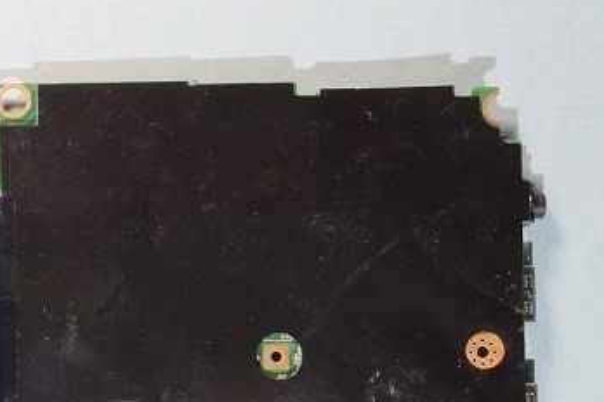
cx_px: -33
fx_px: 1679
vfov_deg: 13.5
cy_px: 397
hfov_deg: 19.7
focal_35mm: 100
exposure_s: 1/2.5
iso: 100
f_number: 8
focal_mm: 31
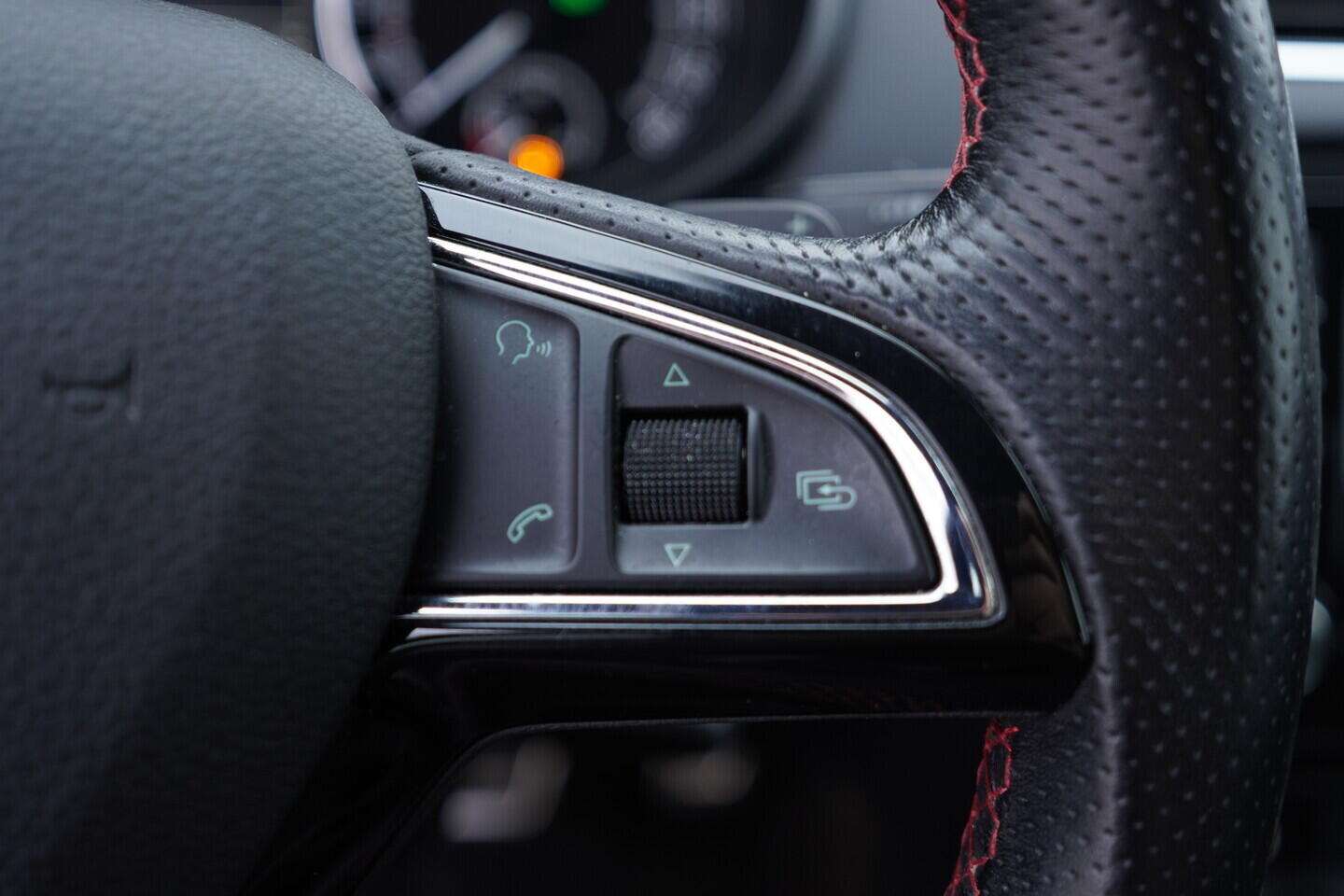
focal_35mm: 36
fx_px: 1344
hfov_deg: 53.1
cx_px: 672
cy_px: 448
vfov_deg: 36.9
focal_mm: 24
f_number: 2.8
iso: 200
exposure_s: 1/40
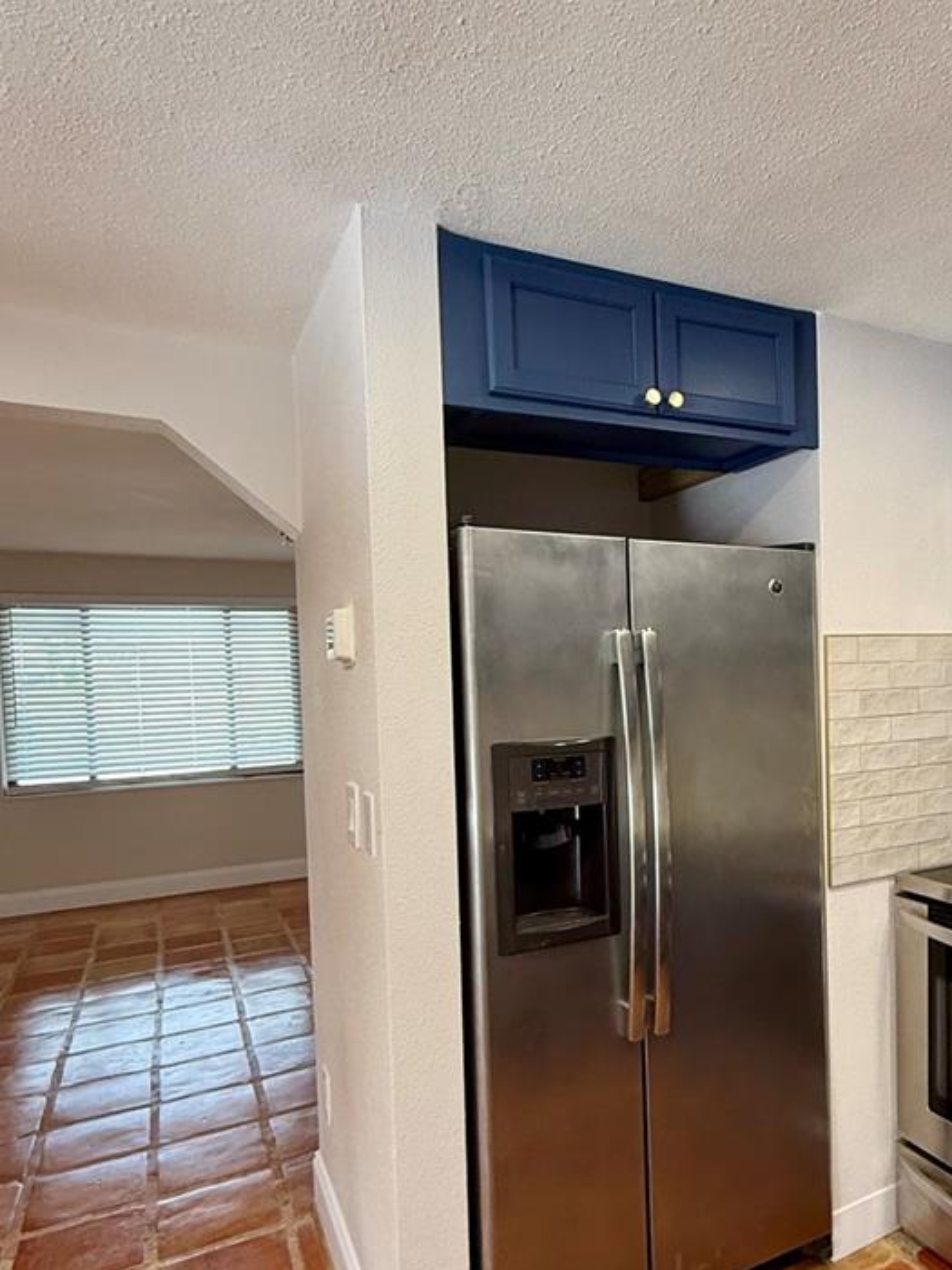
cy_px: 709
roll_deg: +0.2
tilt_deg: -1.9
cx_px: 671
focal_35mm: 24
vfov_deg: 71.3
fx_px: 880
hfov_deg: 55.0
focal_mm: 2.22
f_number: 2.2
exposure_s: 1/99
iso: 200
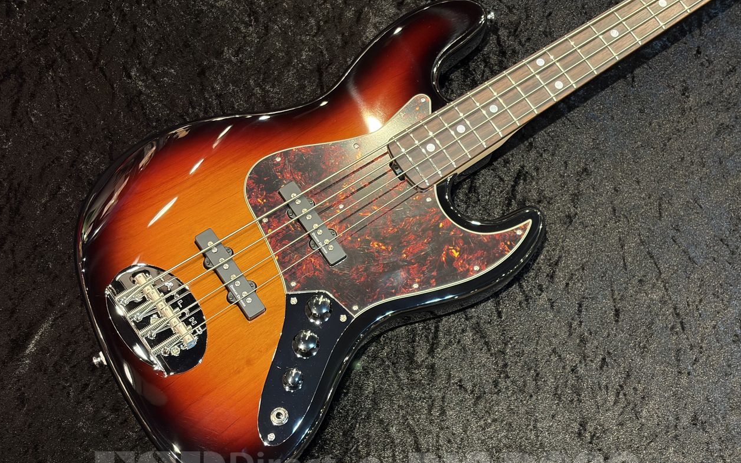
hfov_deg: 36.3
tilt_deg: -68.8
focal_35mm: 56
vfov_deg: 23.1
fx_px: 1131
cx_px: 368
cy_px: 245
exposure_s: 1/40
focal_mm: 5.96
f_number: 1.6
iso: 125
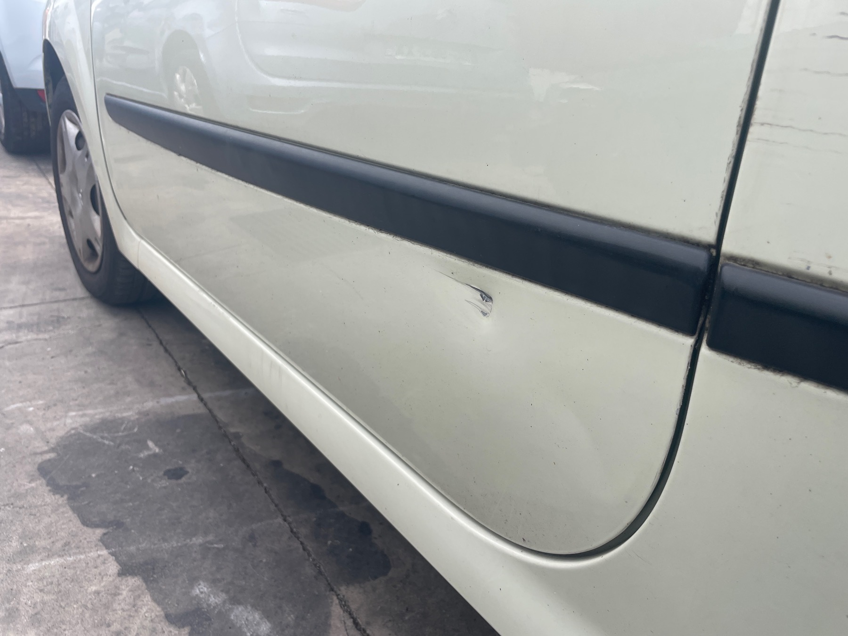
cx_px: 424
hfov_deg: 67.3
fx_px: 637
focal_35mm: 26
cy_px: 318
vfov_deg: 53.1
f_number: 1.6
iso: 32
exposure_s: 1/1125
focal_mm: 4.2
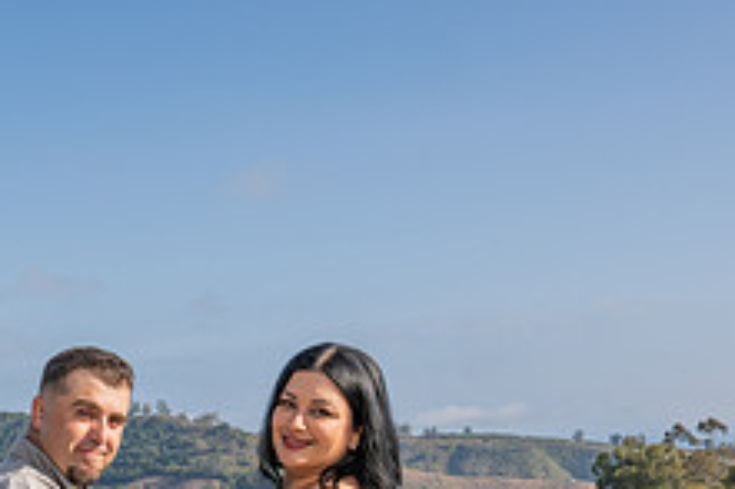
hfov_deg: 30.3
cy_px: 617
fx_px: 1285
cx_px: 53
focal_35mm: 63
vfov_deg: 20.0
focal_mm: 24
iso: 200
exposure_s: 1/200
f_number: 11
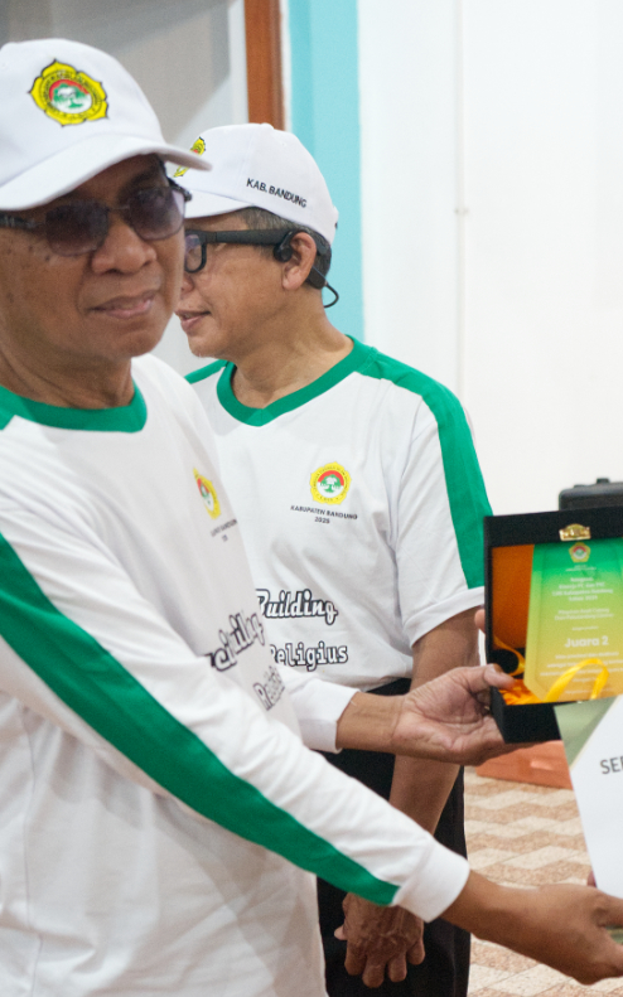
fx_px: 1767
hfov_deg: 19.5
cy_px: 500
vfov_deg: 31.5
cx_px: 590
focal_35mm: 65
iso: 6400
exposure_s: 1/60
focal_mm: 42
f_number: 4.5
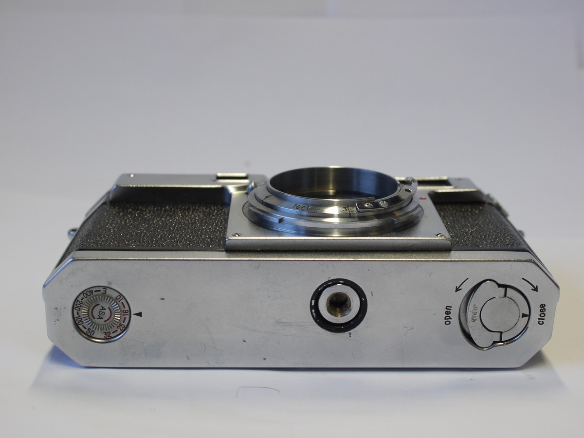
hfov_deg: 32.2
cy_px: 219
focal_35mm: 60
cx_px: 292
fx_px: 1012
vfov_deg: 24.4
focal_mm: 30
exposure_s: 1/60
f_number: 5.6
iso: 400
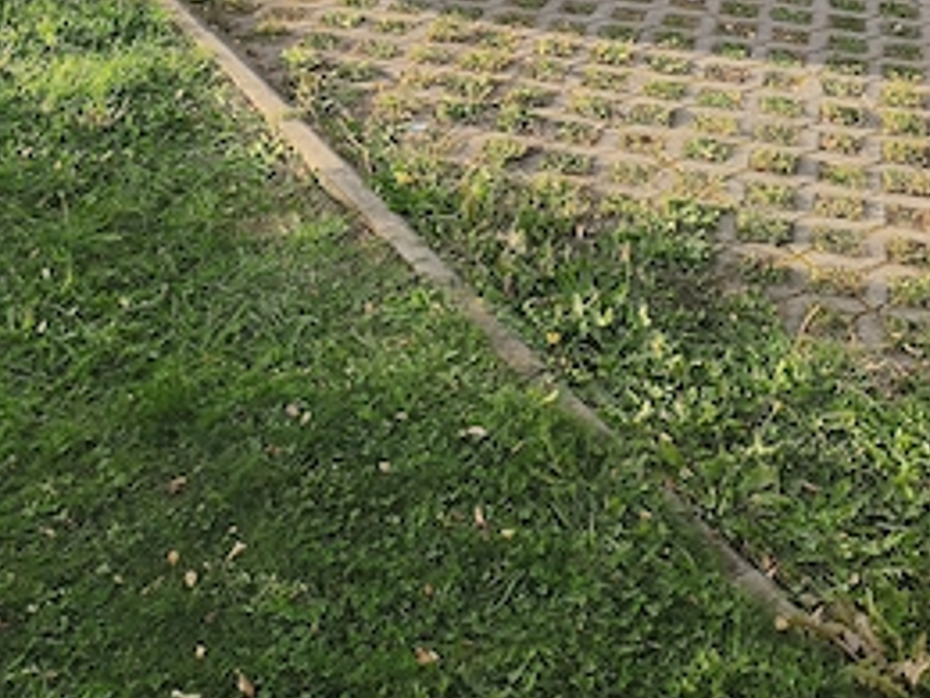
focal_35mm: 53
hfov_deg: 36.1
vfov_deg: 25.2
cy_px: -100
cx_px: 540
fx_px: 1424
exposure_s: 1/418
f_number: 1.65
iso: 50
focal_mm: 6.14
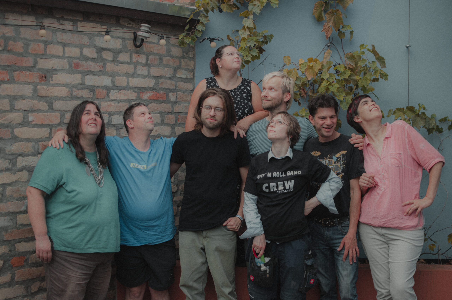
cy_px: 150
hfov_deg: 37.9
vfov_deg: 25.6
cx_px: 226
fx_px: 658
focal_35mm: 52
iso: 125
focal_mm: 35
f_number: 1.8
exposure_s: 1/100
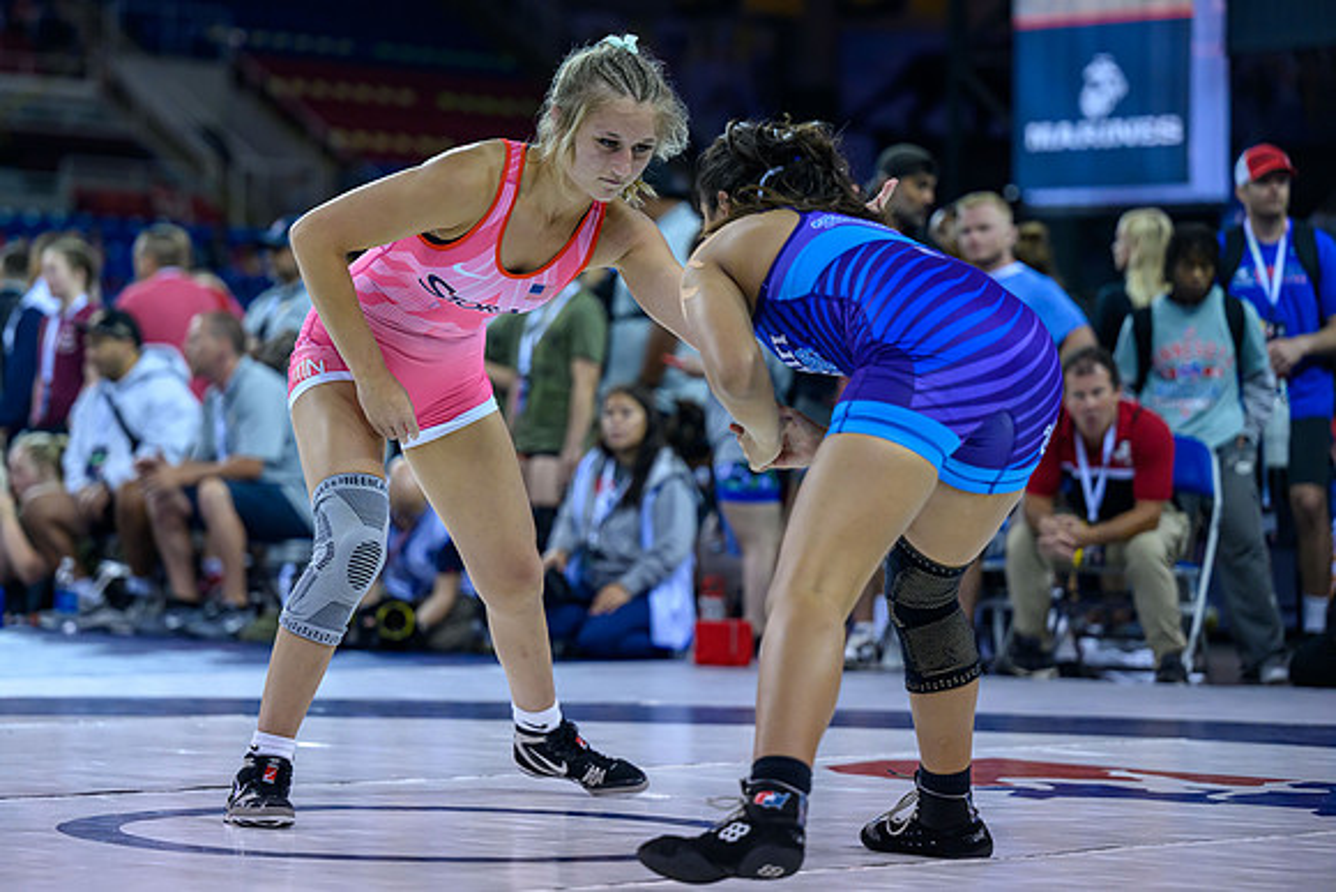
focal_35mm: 126
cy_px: 403
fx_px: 4682
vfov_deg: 10.9
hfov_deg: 16.2
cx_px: 573
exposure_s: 1/800
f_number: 2.8
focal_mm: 110
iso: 2000
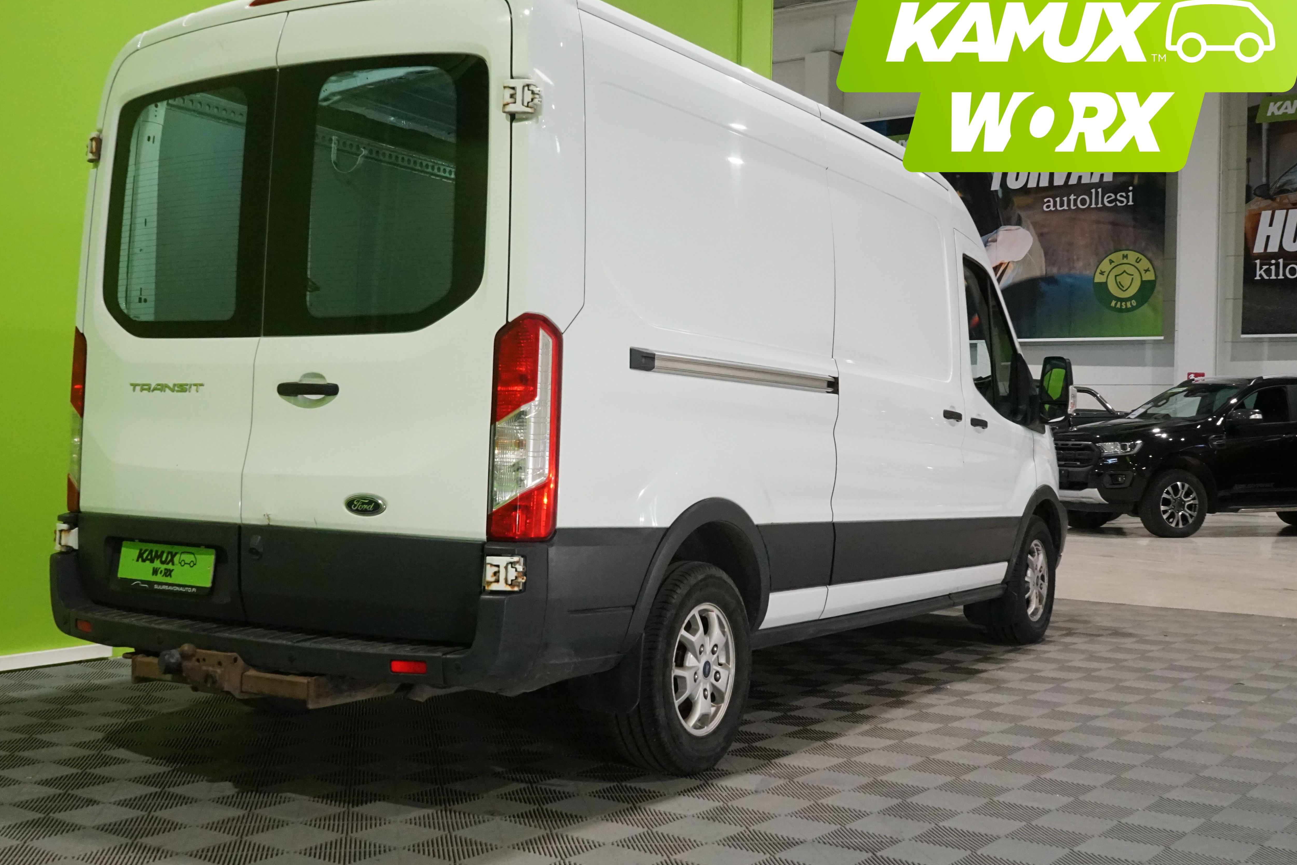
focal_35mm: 41
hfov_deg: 47.4
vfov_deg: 32.6
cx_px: 610
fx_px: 1477
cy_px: 438
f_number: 13
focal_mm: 34
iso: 6400
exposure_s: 1/80
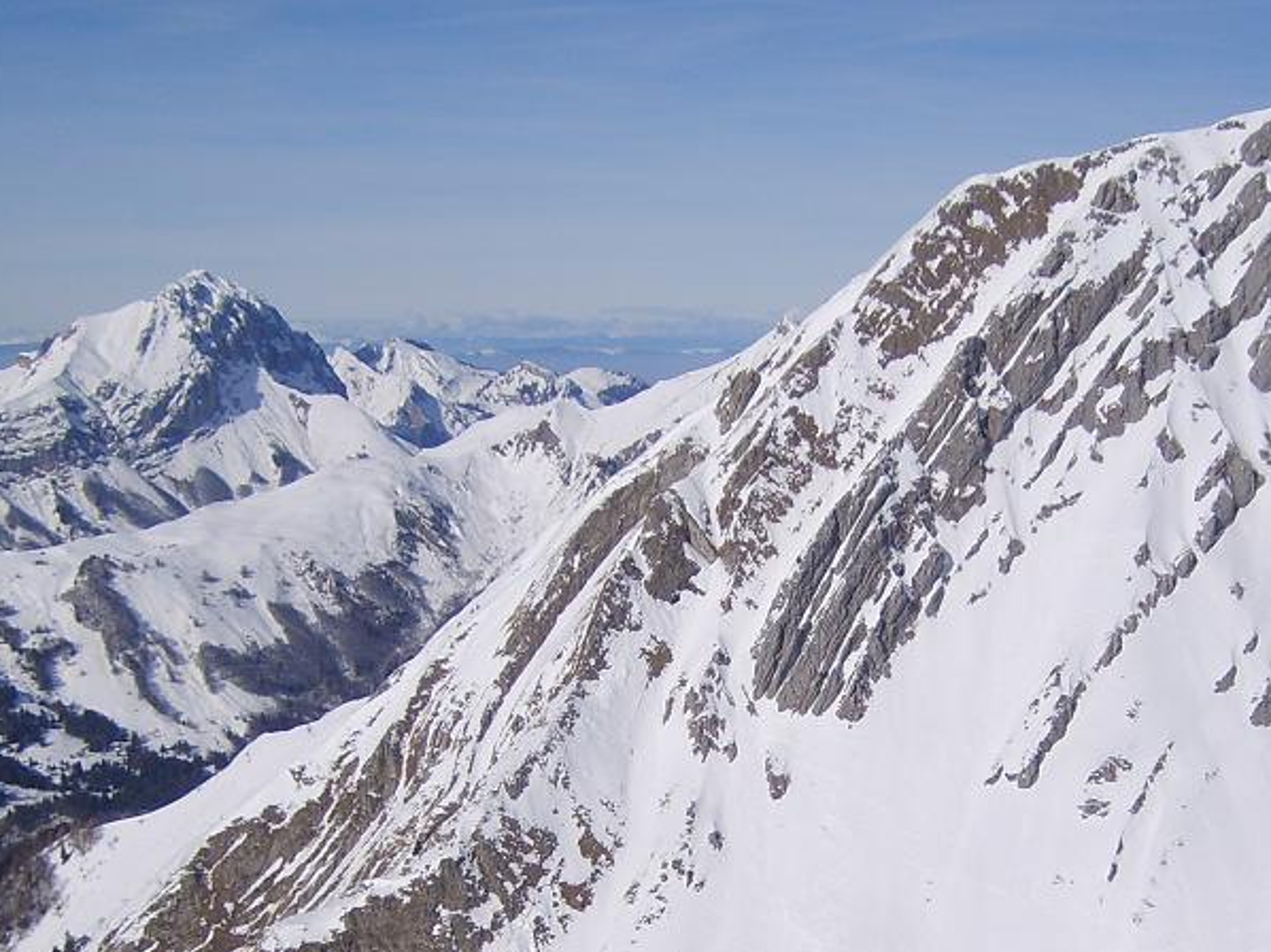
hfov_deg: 29.3
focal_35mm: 66
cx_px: 809
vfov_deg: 21.7
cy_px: 862
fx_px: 2422
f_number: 7.1
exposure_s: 1/500
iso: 50
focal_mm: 5.8
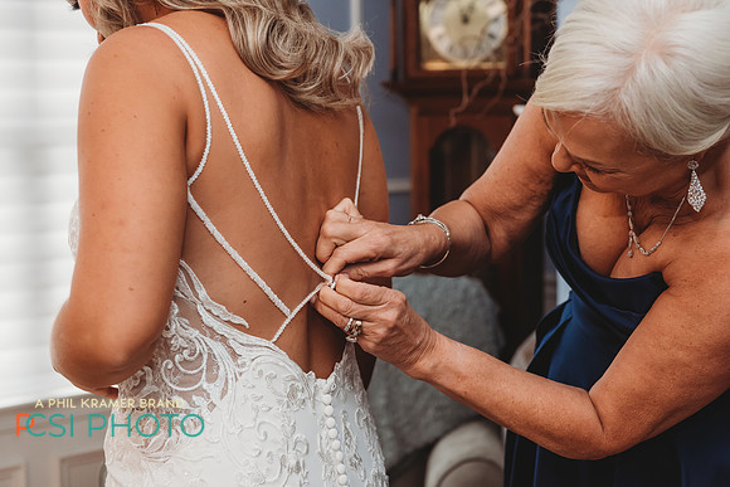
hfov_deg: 28.8
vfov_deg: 19.5
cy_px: 244
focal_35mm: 70
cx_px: 365
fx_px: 1420
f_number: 5
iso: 2000
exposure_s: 1/200
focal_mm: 70
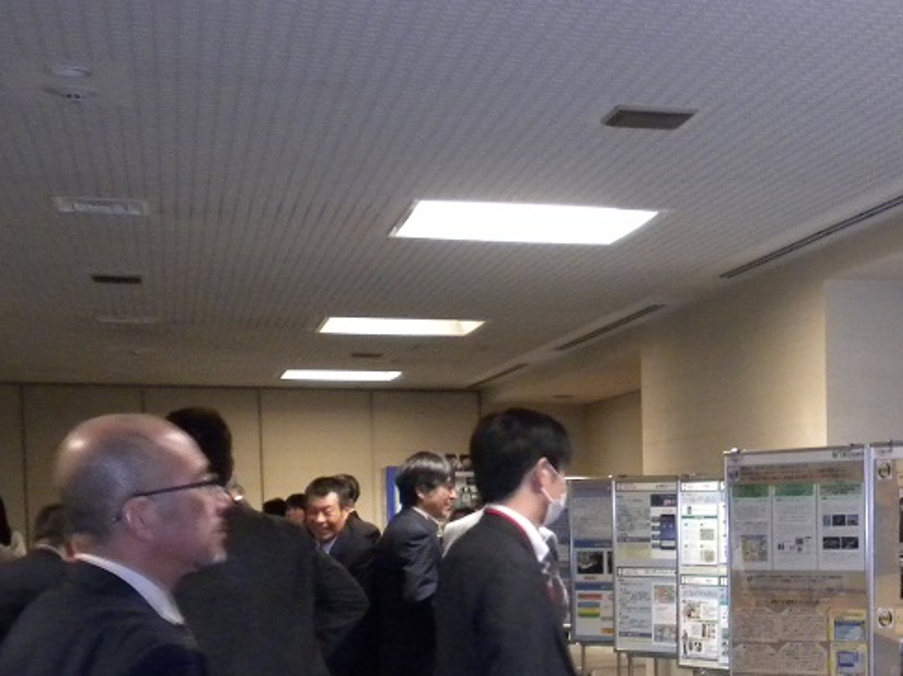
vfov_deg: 18.5
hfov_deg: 24.1
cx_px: 860
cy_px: 648
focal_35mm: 78
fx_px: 2034
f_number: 3.5
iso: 400
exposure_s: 1/31.2
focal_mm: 6.6
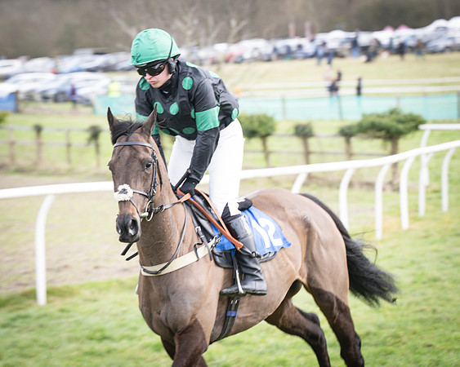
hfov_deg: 9.1
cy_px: 166
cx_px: 212
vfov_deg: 7.3
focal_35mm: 212
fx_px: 2889
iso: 200
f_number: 4
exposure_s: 1/250
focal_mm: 115
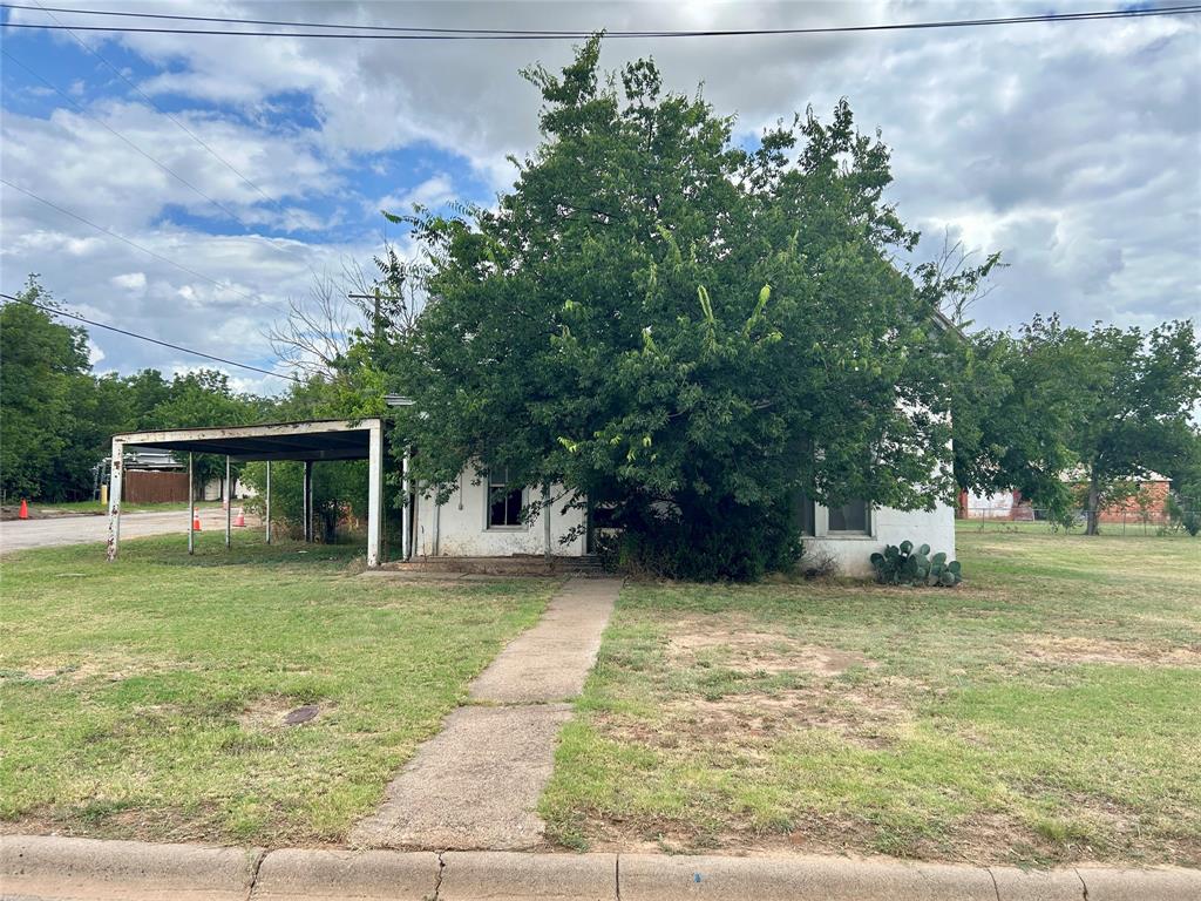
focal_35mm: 26
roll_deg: +0.0
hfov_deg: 67.3
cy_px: 450
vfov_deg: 53.1
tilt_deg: +1.6
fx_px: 902
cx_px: 600
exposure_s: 1/2457
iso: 50
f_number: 1.5
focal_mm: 5.7
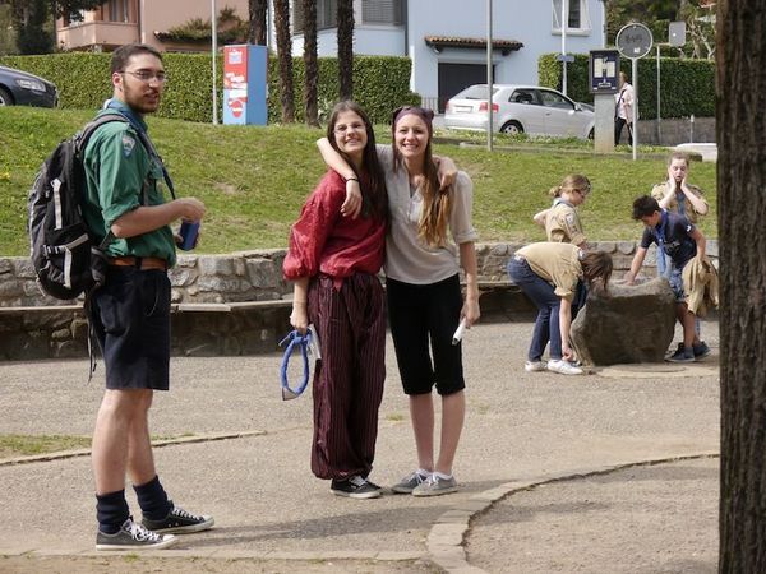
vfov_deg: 17.6
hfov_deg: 23.3
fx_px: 1859
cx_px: 383
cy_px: 287
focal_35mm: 84
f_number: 7.1
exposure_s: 1/250
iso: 160
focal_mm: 42
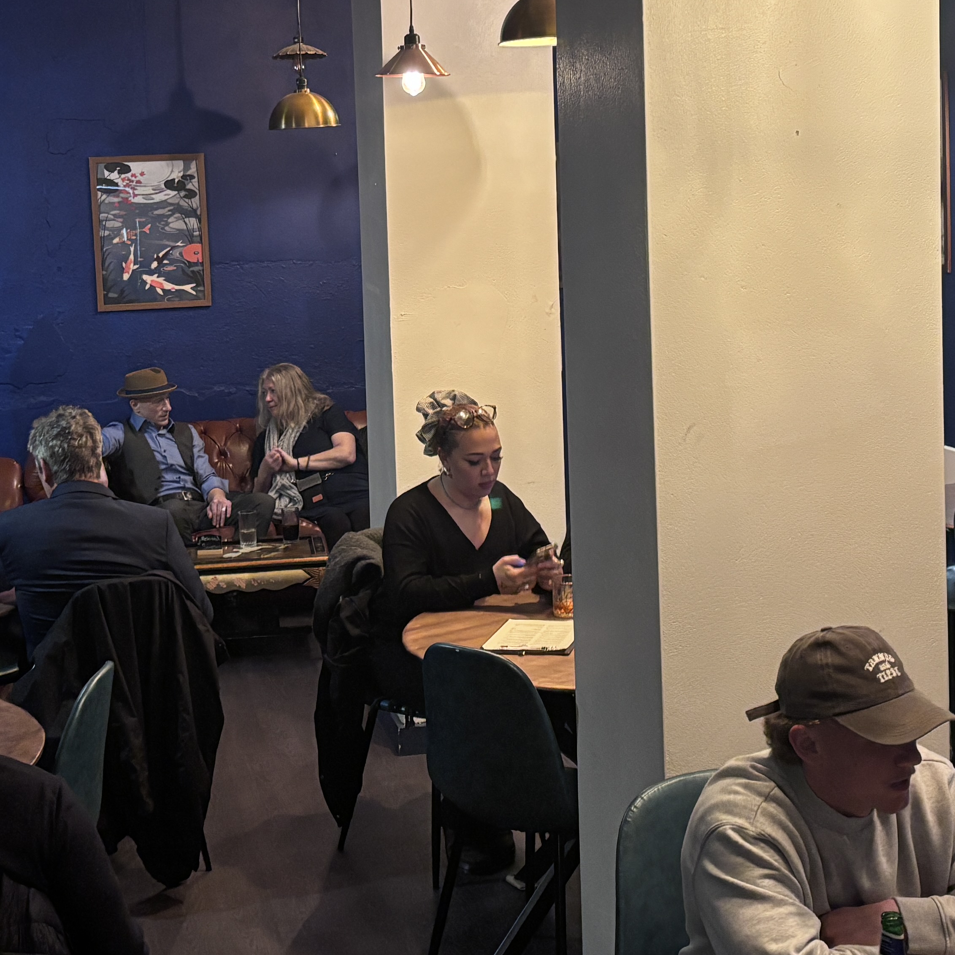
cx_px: 456
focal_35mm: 58
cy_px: 287
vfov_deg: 29.3
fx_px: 1810
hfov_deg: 29.5
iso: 400
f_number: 1.6
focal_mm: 5.96
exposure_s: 1/33
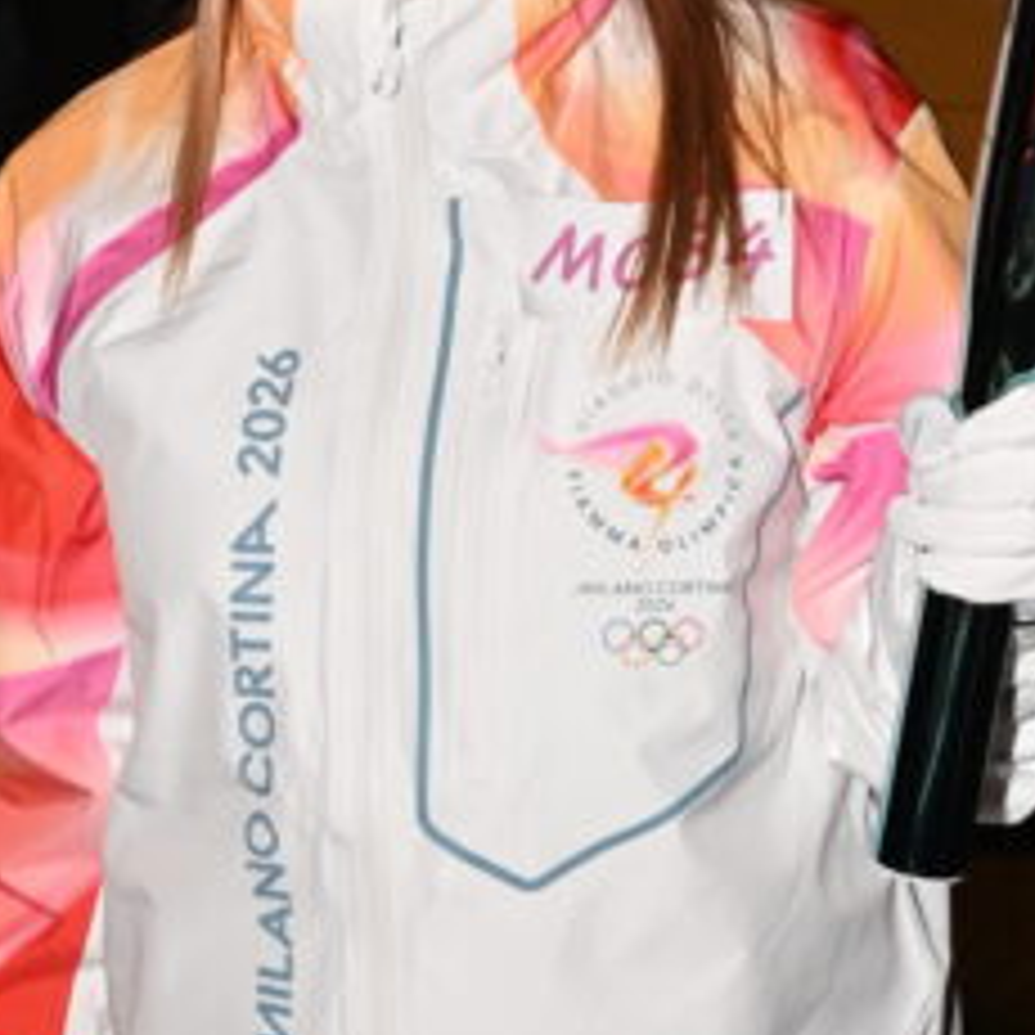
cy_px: 202
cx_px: 634
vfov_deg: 12.4
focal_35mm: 140
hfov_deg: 12.5
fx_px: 4736
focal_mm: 37
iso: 1600
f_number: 6.3
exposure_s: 1/200
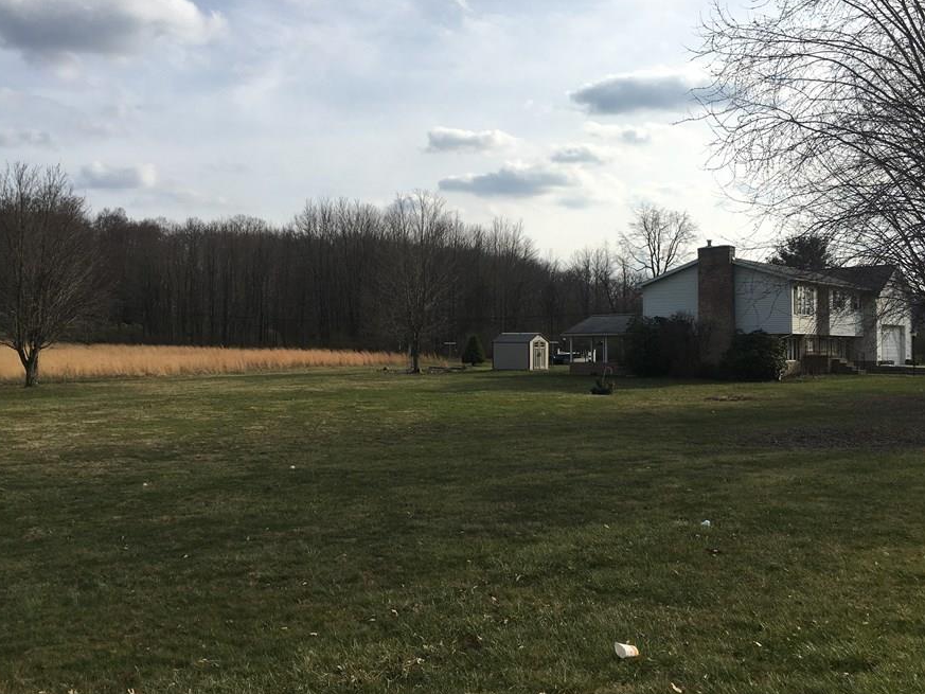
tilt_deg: +1.5
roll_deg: +0.4
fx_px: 909
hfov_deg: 53.9
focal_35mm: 34
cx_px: 448
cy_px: 333
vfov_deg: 41.8
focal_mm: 4.15
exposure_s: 1/1672
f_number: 2.2
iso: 25
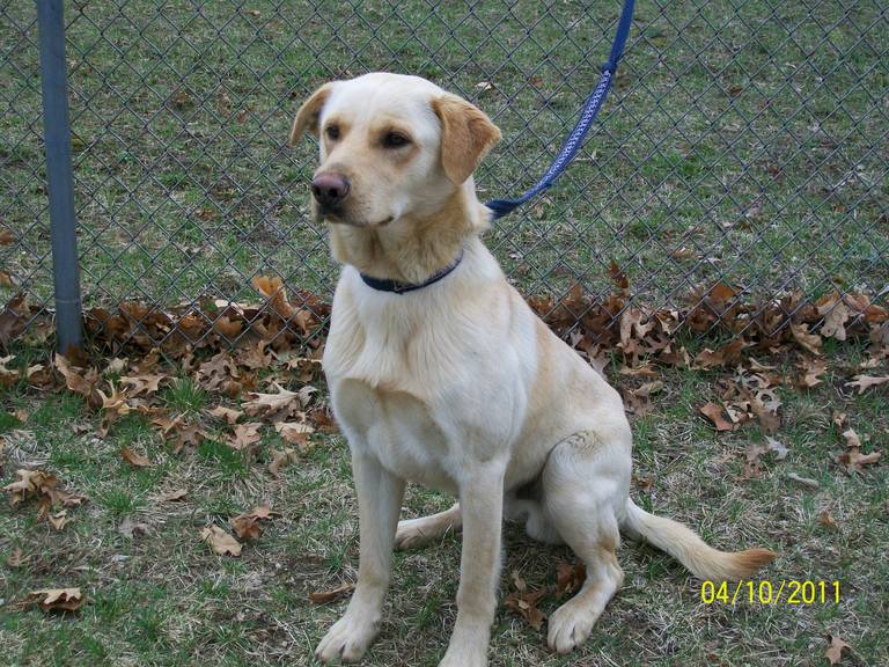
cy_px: 334
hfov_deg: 34.3
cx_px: 444
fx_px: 1438
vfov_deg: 26.1
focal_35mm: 56
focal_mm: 9.4
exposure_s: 1/250
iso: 64
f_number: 3.3
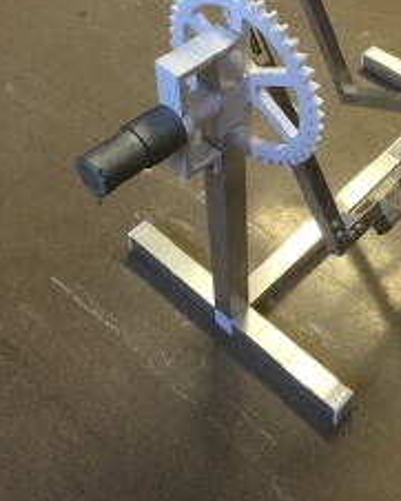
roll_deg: -1.9
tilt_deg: -41.4
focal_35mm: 50
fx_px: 741
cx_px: 310
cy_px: 82
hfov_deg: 29.7
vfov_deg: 35.8
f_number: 2.2
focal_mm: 4.15
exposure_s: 1/33
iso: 160
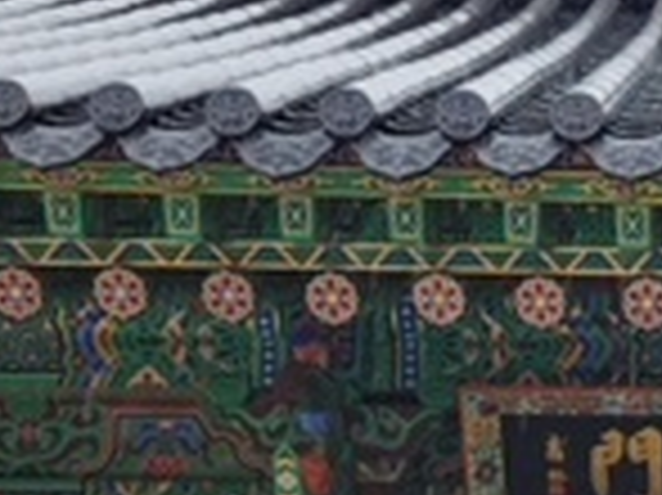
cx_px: 797
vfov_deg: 14.3
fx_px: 1911
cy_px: 594
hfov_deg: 18.6
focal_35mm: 100
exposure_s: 1/180
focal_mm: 6.4
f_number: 1.8
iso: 50
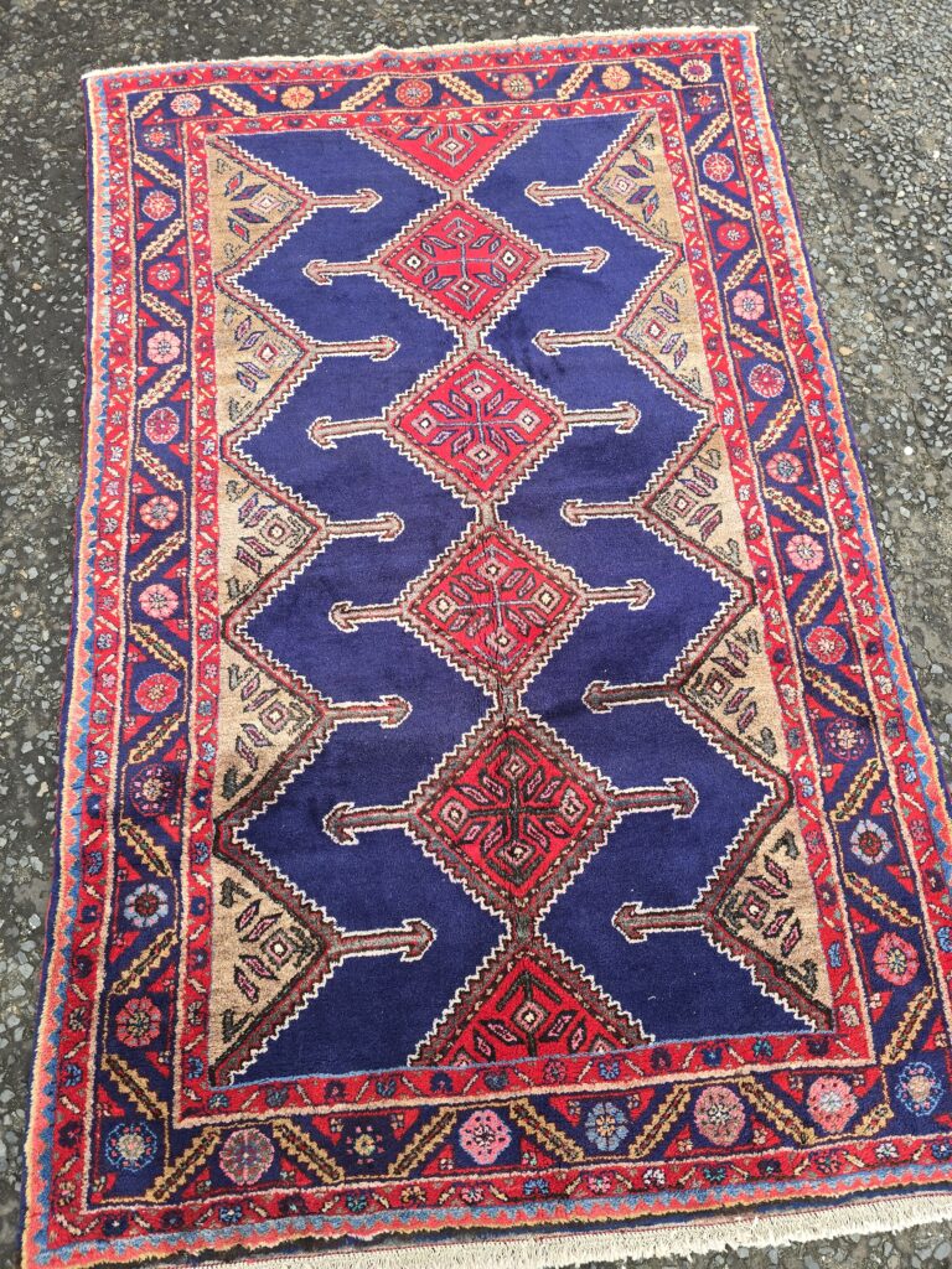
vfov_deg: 73.9
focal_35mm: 23
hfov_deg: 58.9
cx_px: 476
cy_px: 634
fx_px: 843
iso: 50
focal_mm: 6.3
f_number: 1.7
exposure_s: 1/180
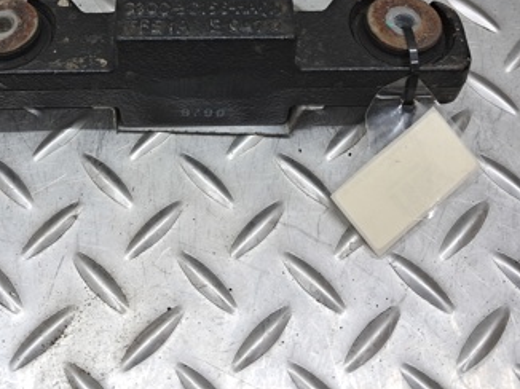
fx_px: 796
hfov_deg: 35.9
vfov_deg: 26.3
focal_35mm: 53
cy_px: 17
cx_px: 179
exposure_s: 1/50
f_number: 1.8
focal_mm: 4
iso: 100
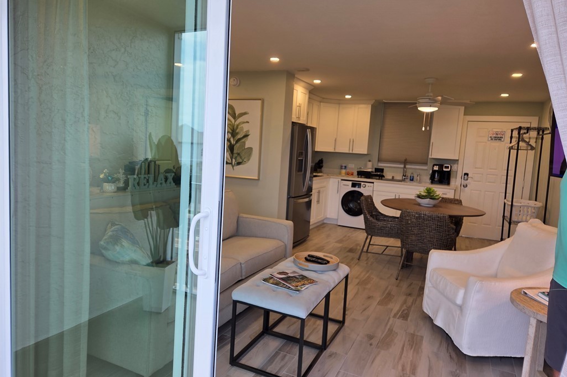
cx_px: 283
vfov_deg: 53.1
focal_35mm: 24
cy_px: 182
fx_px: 378
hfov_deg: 73.8
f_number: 1.8
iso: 40
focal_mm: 5.4
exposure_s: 1/120
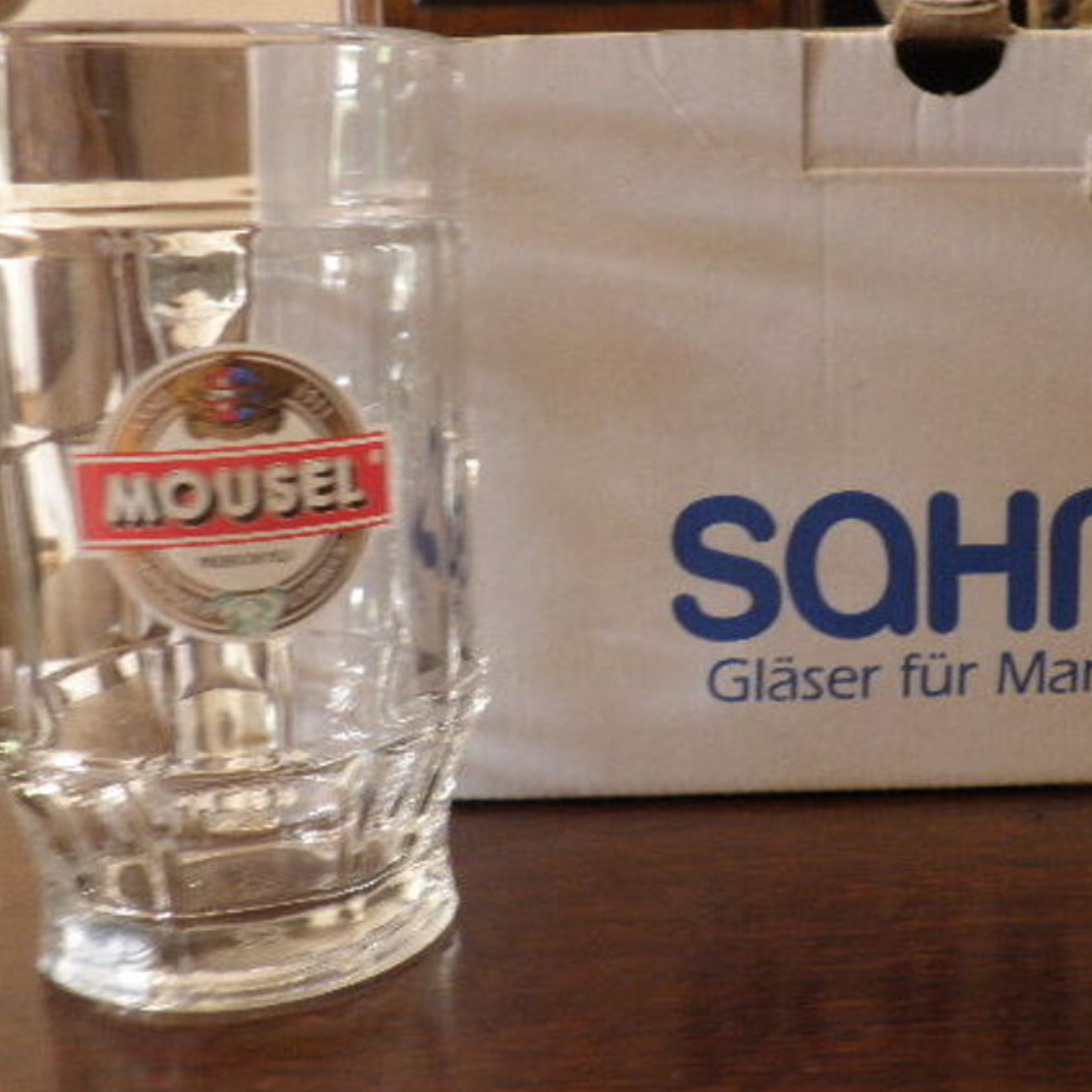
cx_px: 672
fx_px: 1713
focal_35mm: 48
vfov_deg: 35.3
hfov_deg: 35.2
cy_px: 501
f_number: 3.5
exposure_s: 1/8
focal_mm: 6.3
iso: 200
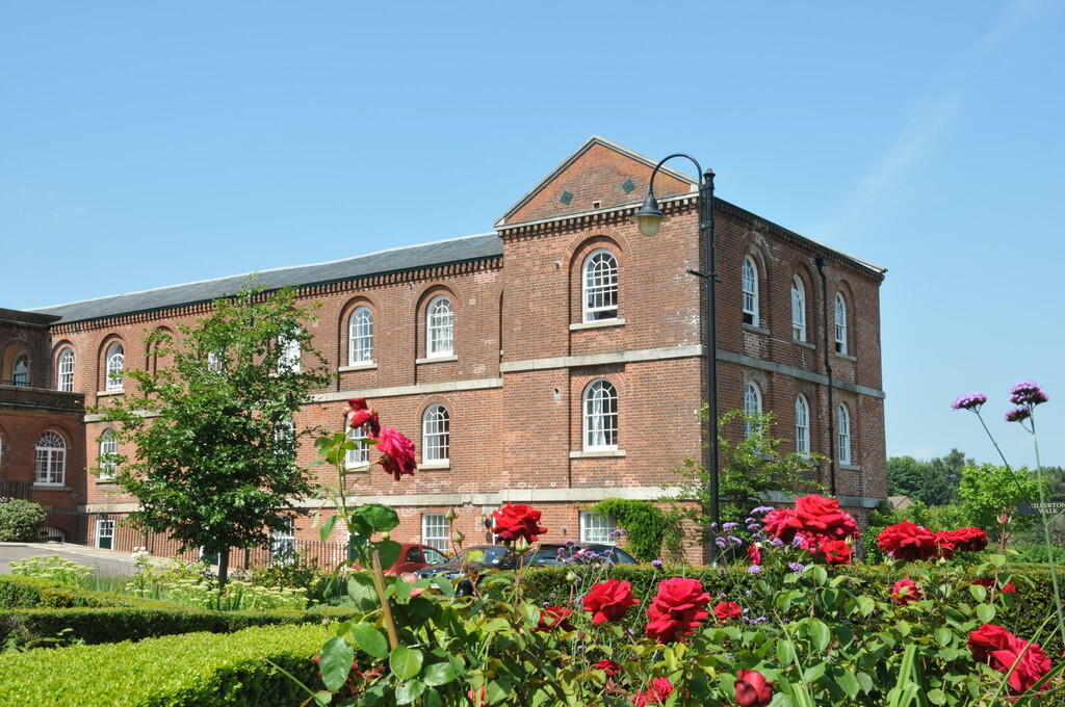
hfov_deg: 46.5
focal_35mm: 42
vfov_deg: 31.8
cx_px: 532
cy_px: 354
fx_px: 1241
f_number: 16
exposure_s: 1/60
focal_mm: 28
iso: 200
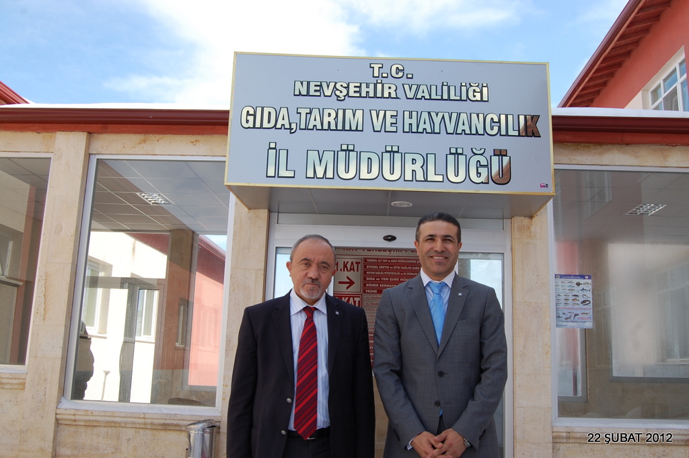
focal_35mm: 34
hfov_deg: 55.1
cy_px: 229
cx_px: 344
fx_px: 660
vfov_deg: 38.3
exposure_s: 1/320
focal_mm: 23
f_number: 9
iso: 200
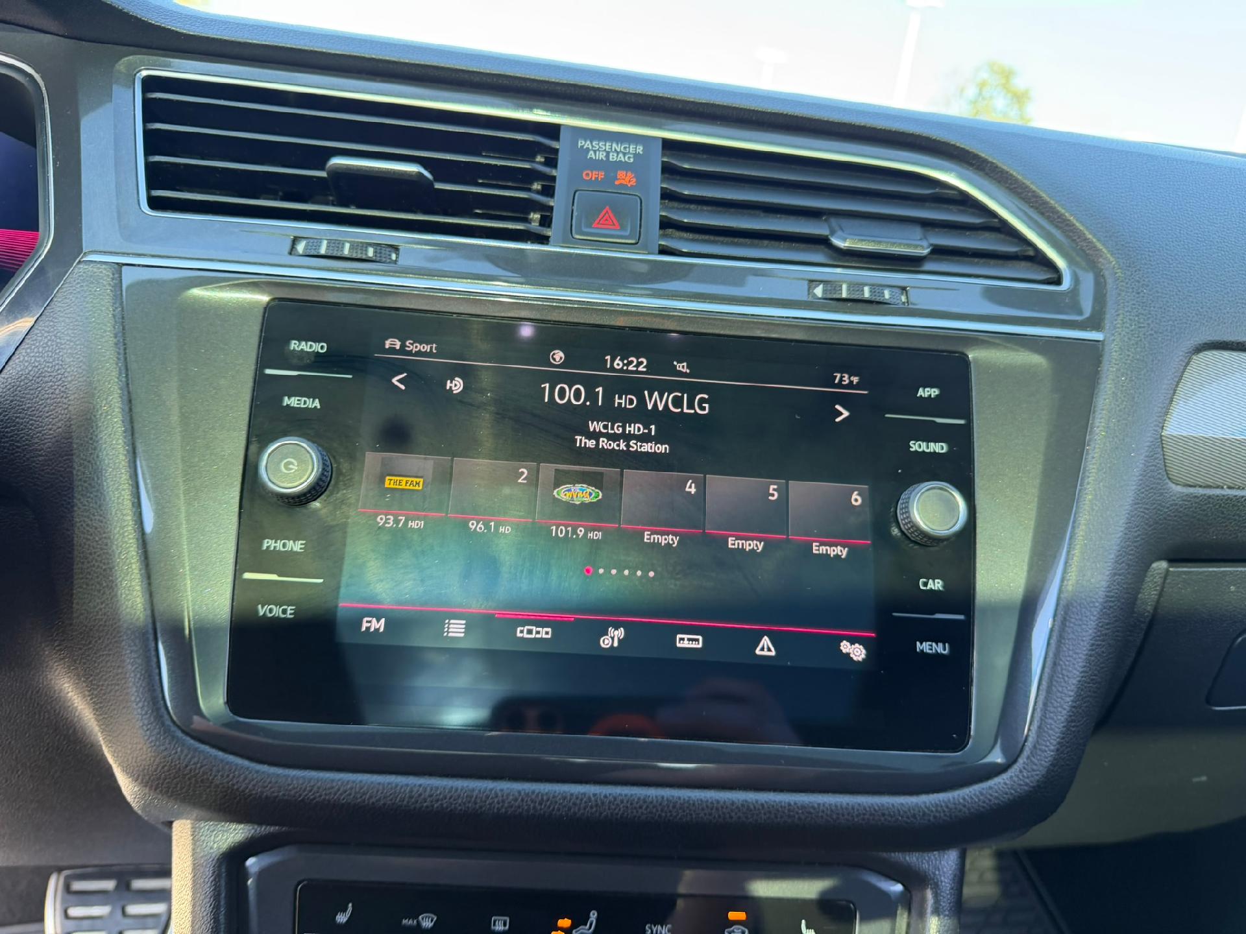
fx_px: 864
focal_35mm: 24
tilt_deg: -16.8
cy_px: 467
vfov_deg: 56.8
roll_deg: -7.6
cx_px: 623
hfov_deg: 71.6
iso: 160
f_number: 1.78
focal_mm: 6.76
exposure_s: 1/109
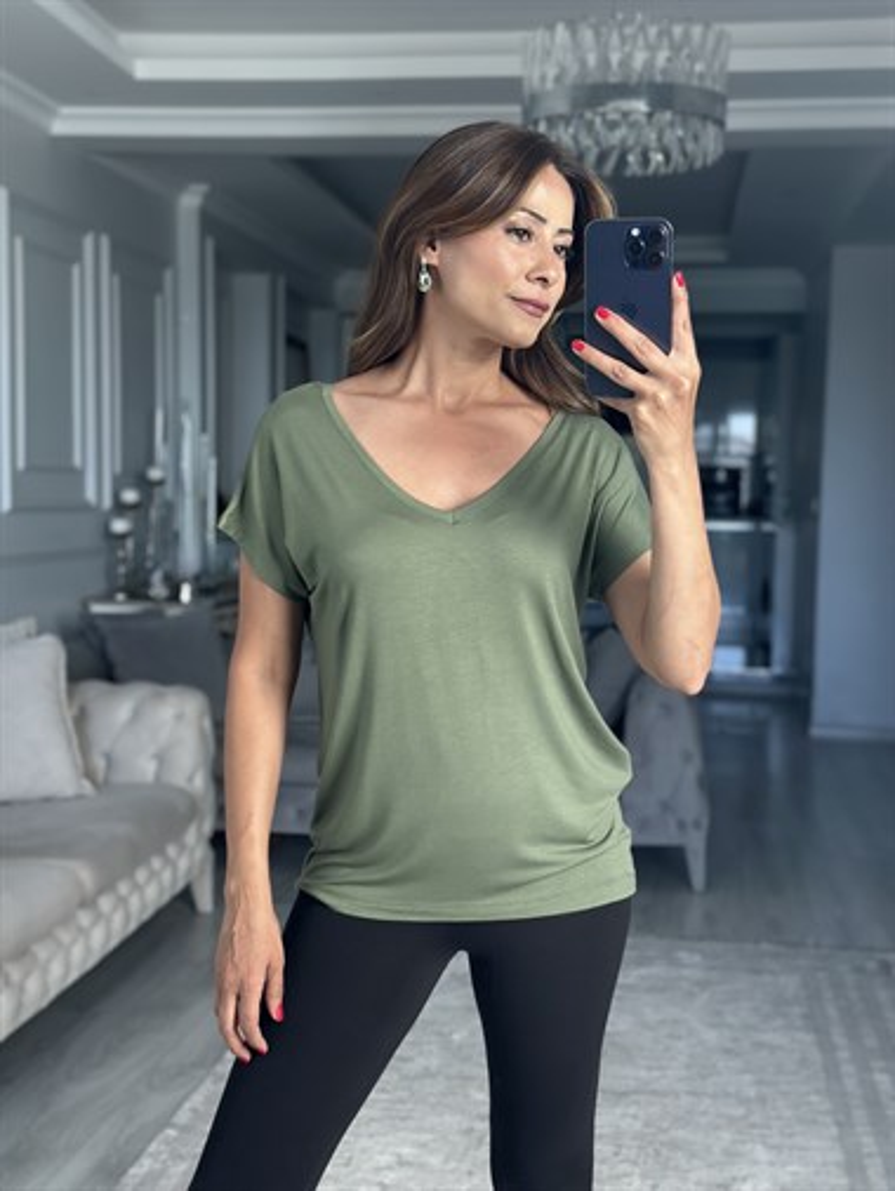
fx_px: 1653
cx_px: 448
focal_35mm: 48
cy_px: 596
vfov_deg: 39.6
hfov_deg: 30.3
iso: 80
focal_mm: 6.86
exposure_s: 1/121
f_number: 1.78
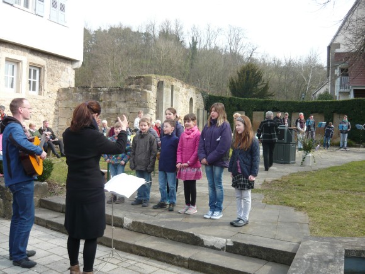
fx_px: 348
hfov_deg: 55.4
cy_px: 137
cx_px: 182
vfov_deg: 42.9
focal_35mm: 33
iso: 100
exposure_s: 1/400
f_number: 2.8
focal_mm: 5.5
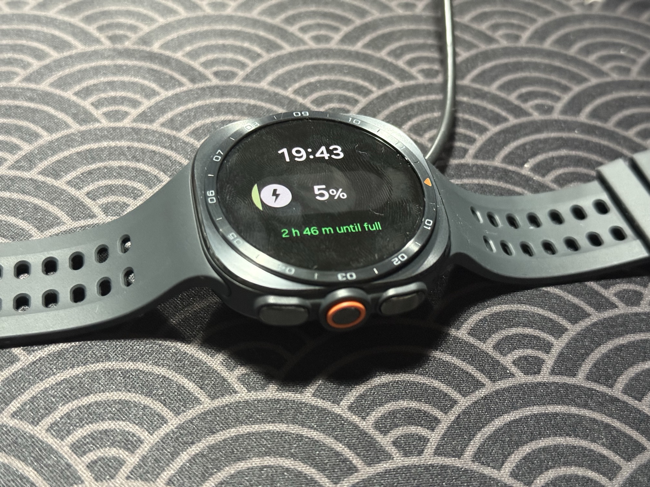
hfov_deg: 39.7
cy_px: 244
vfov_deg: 30.3
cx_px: 325
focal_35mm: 48
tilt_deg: -46.4
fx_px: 901
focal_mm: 6.76
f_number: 1.78
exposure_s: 1/29
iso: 800
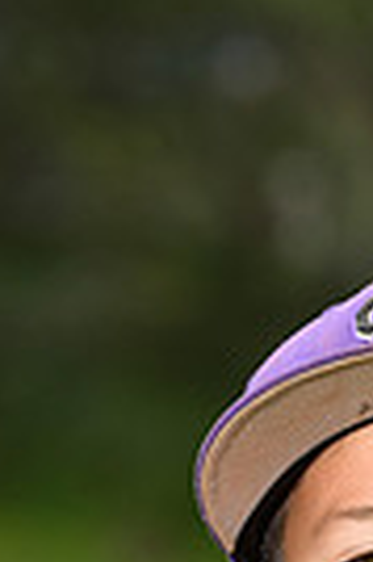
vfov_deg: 3.0
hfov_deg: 2.0
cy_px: 1061
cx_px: 564
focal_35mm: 694
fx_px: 10813
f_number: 5.6
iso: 400
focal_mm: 160
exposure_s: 1/250
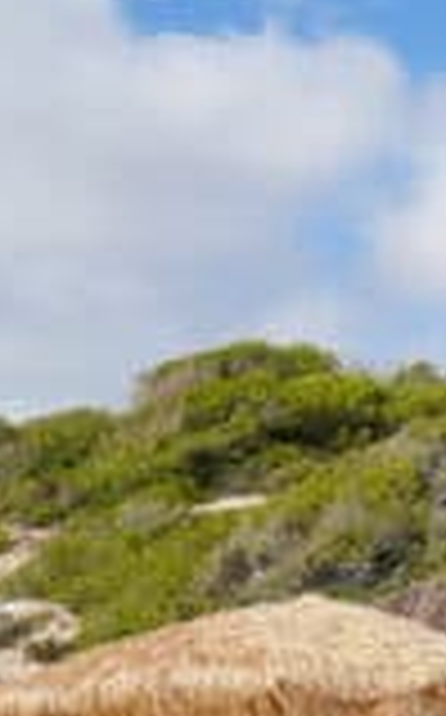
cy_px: 639
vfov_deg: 19.7
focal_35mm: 104
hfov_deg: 11.7
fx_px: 2028
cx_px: 775
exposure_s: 1/160
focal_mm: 24
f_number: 11
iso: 100
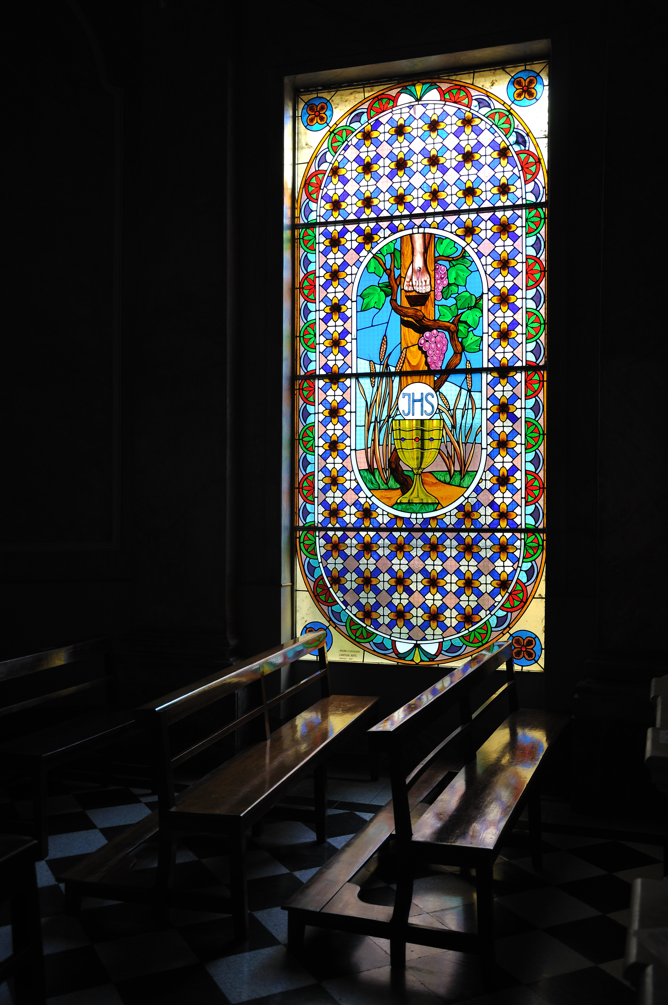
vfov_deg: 53.2
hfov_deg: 36.8
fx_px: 1005
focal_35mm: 36
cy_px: 502
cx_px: 334
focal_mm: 24
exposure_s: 1/5
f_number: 3.8
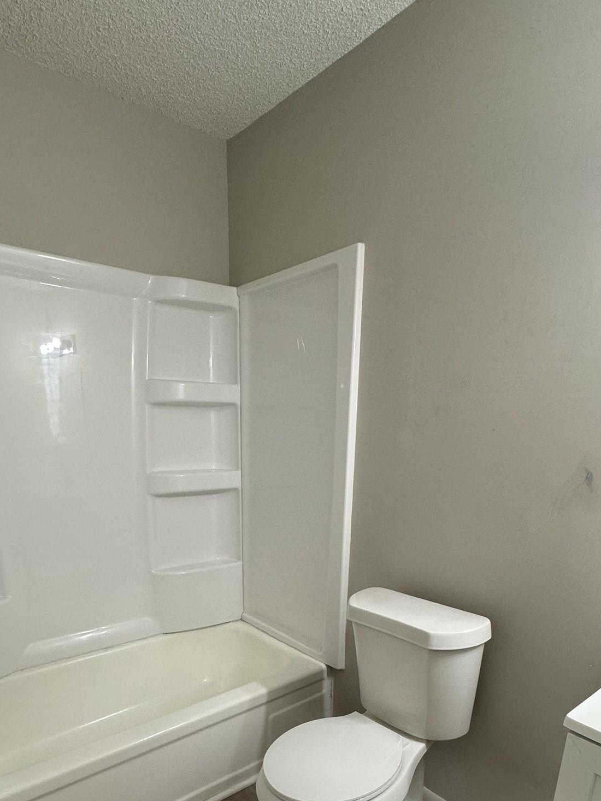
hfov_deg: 61.1
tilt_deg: -16.1
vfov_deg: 72.3
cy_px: 576
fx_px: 509
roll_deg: +0.1
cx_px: 285
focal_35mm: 22
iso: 200
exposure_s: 1/60
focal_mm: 2.22
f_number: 2.2
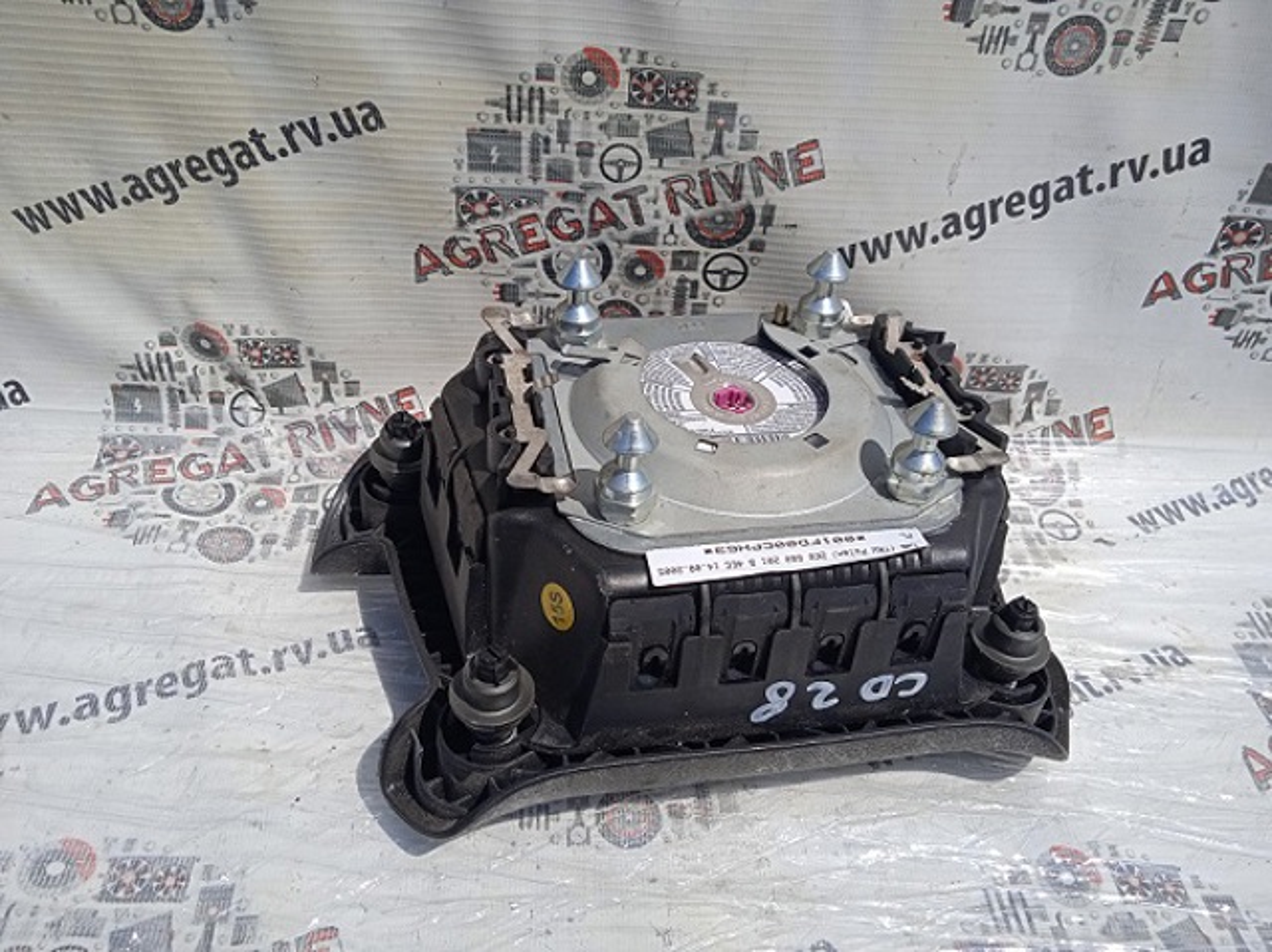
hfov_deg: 63.5
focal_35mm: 28
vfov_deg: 49.7
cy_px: 476
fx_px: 1028
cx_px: 636
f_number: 2.2
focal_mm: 3.43
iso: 117
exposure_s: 1/2770
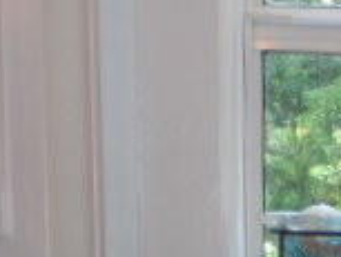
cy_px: 693
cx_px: 631
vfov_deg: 6.5
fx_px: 2110
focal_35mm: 214
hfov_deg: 8.8
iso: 100
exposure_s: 1/30
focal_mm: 5.3
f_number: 3.4
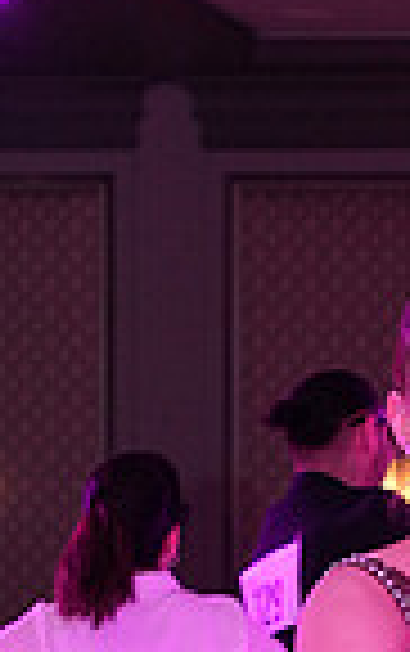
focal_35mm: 248
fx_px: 4421
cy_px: 1021
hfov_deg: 5.3
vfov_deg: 8.2
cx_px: 674
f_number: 6.3
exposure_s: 1/250
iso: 2500
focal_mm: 61
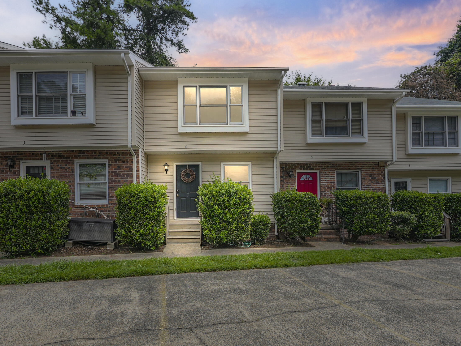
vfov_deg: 63.0
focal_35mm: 21
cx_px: 213
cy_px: 203
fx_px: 280
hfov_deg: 78.9
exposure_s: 1/500
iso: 320
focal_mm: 16
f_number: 7.1
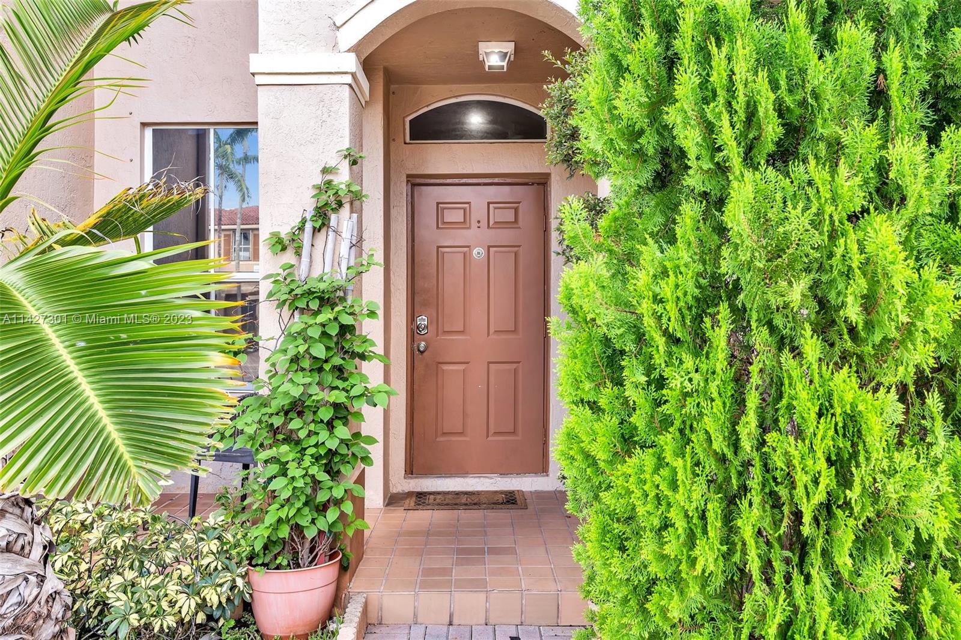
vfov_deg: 44.9
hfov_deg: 63.7
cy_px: 320
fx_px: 774
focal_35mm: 29
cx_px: 480
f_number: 8
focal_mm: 29
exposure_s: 1/25
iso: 200
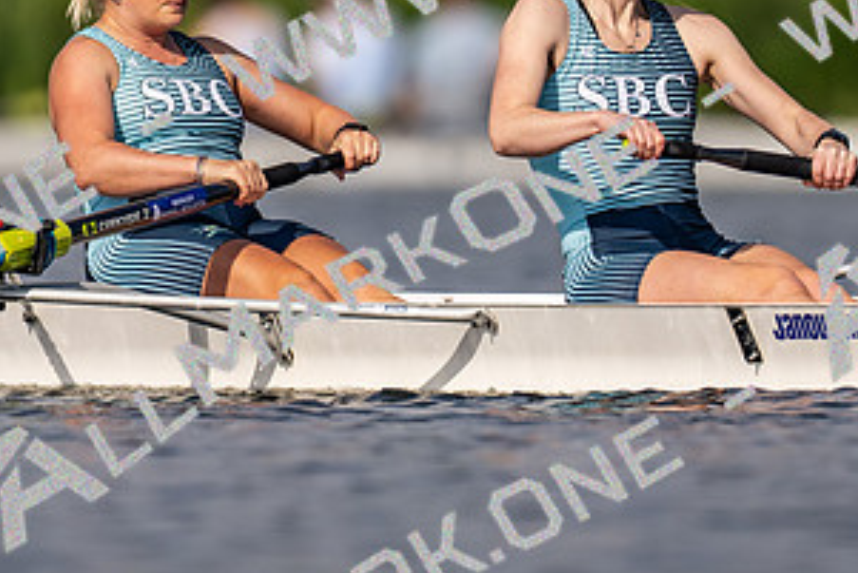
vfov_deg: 0.8
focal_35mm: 1734
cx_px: 573
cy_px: 110
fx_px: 41345
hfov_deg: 1.2
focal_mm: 600
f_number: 4
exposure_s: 1/2500
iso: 160
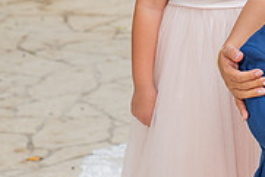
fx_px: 1783
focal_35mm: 242
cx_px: 344
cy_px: -35
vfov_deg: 5.7
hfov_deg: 8.4
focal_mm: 70
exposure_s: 1/200
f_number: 5
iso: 200
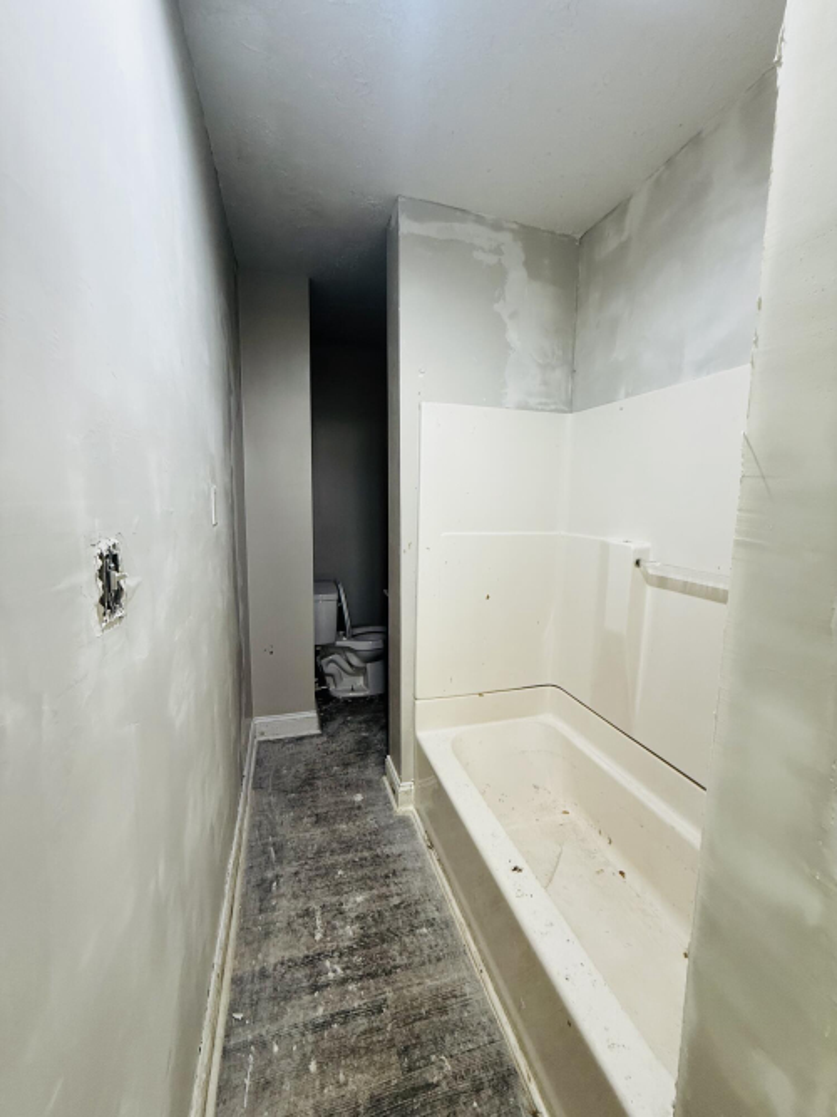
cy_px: 558
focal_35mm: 14
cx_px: 418
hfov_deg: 85.7
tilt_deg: -5.8
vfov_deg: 102.1
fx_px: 451
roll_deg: -0.8
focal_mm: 2.22
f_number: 2.2
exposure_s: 1/60
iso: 250
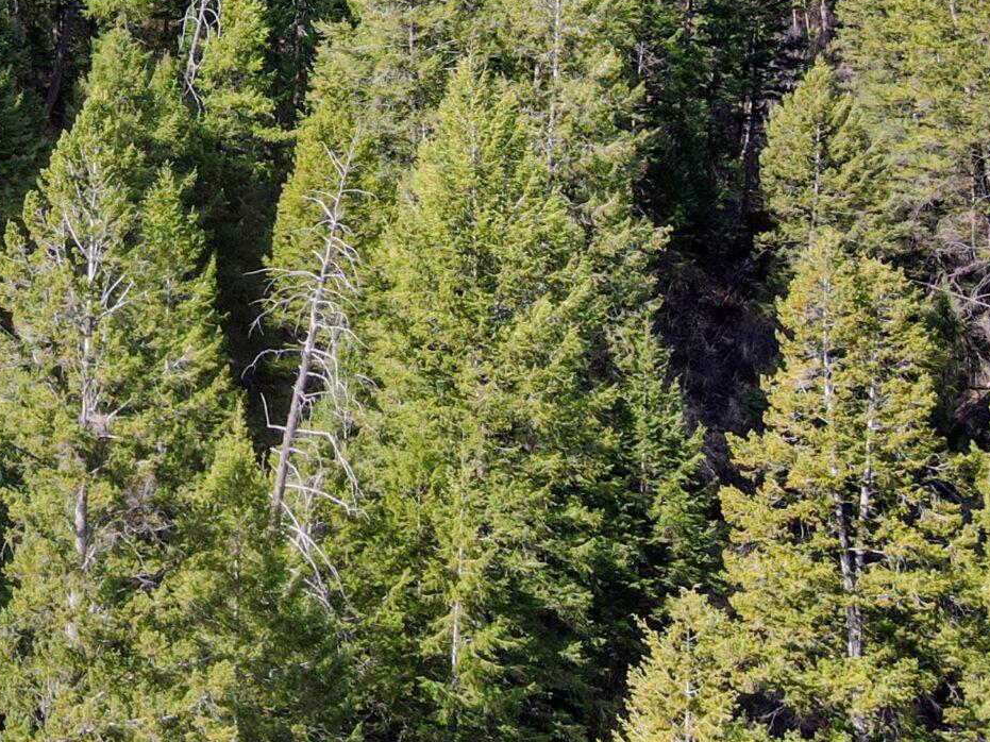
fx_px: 1887
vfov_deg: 21.3
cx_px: -118
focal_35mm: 66
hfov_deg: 26.8
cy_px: -32
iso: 100
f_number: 2.8
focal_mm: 4.5
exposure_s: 1/350
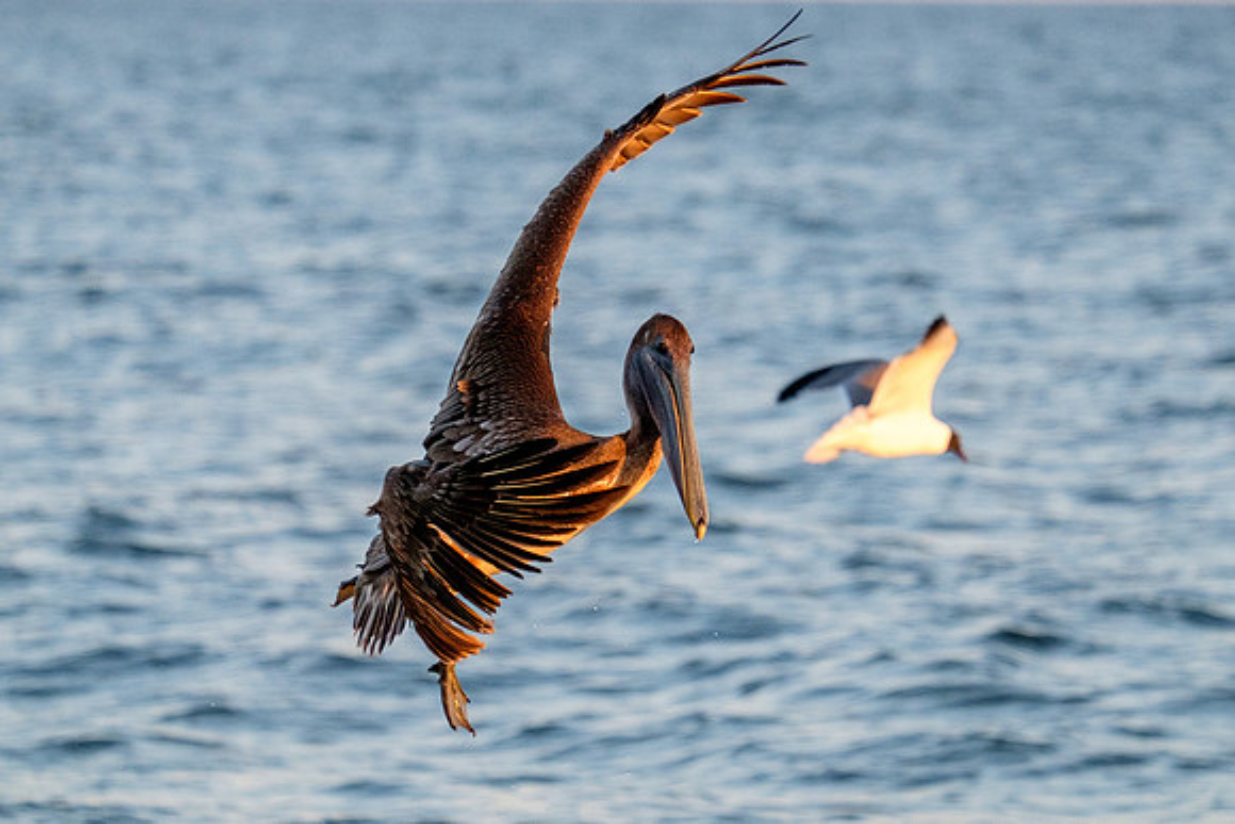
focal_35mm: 424
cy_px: 436
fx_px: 14558
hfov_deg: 4.9
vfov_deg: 3.2
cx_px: 628
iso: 800
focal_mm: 200
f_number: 5.6
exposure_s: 1/1000
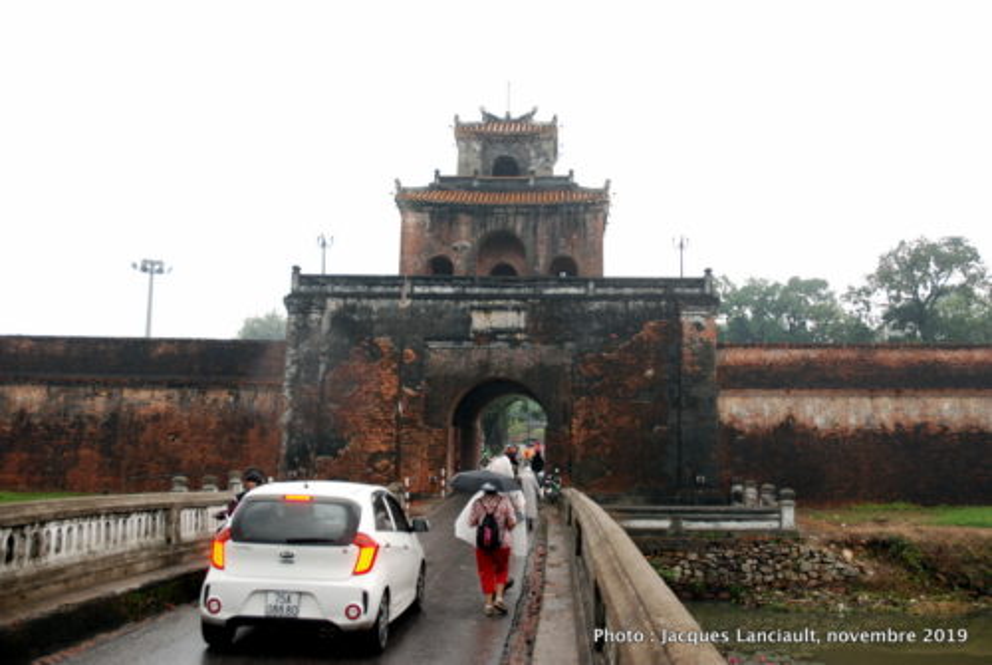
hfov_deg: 57.2
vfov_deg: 40.1
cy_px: 332
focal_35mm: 33
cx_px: 496
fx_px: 911
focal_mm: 22
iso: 400
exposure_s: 1/100
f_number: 5
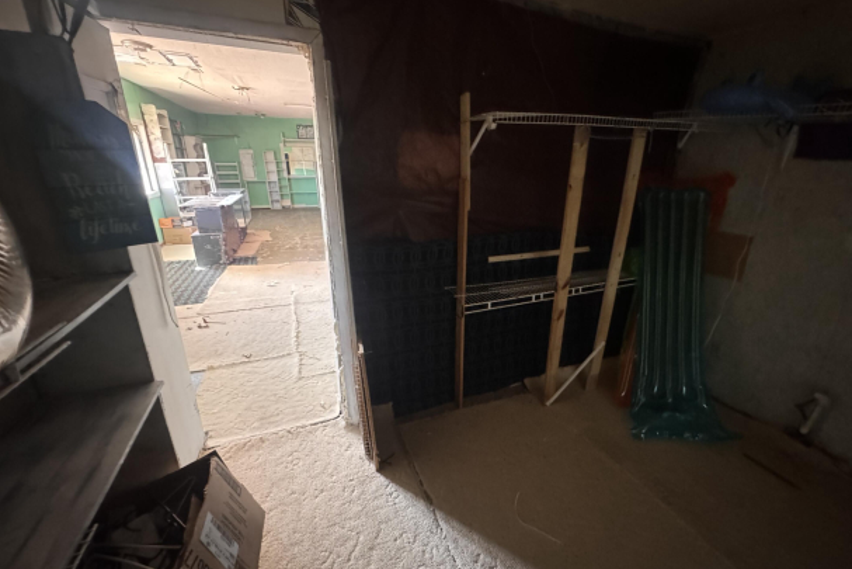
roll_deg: -0.7
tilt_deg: -18.0
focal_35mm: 16
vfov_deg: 73.8
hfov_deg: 96.5
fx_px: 379
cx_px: 462
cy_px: 288
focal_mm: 2.22
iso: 1600
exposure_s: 1/40
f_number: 2.2
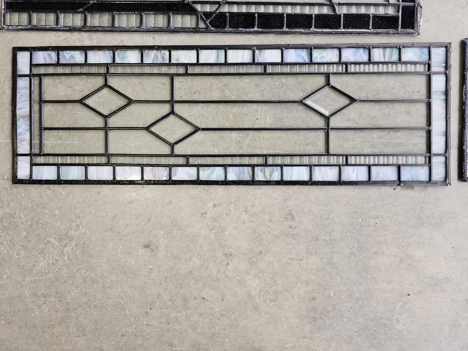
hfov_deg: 73.9
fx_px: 311
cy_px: 176
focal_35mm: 23
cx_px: 234
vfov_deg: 58.9
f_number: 1.7
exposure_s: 1/359
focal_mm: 6.3
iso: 125
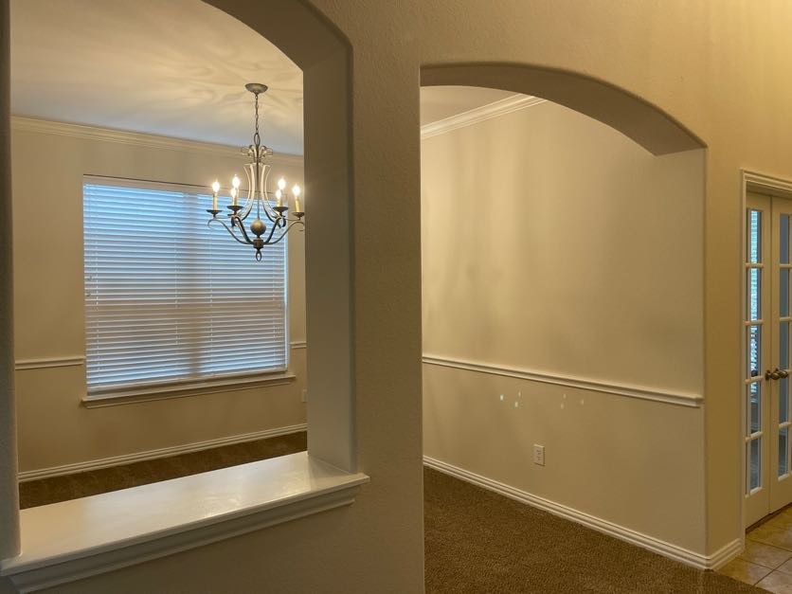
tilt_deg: -1.4
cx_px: 396
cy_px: 297
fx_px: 595
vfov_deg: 53.1
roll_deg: +0.3
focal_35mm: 26
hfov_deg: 67.3
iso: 80
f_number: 1.6
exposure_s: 1/60
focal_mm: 4.2
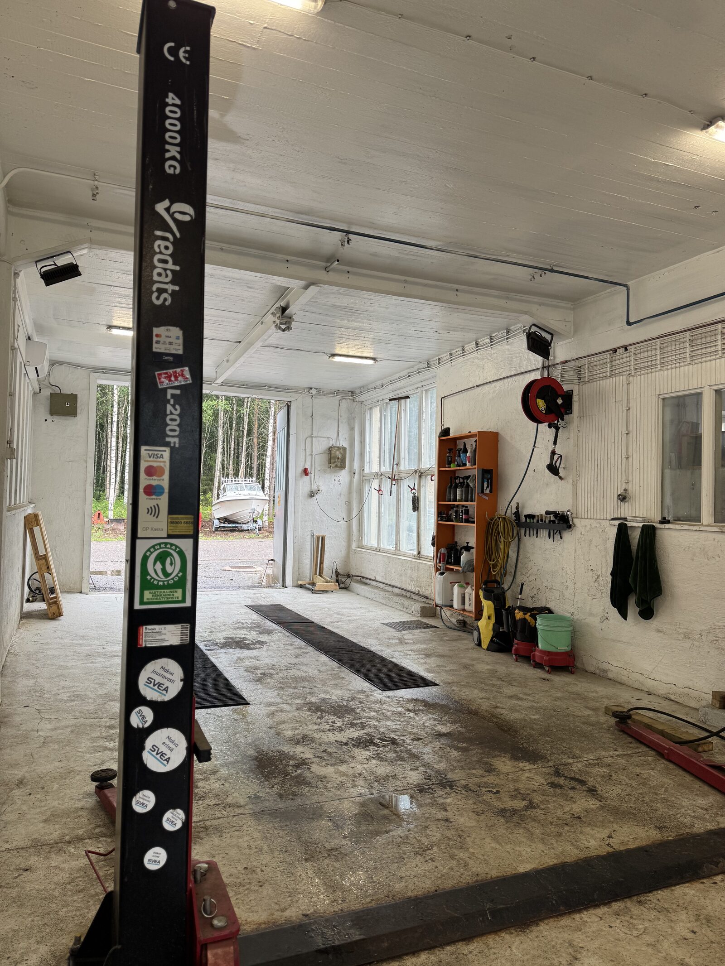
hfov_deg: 56.8
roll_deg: -1.2
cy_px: 483
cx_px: 362
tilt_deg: +2.1
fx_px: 670
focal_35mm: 24
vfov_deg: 71.6
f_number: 1.78
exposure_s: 1/100
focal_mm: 6.76
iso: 80
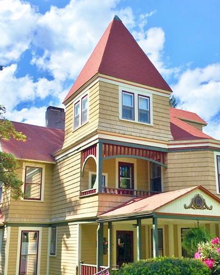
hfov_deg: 34.8
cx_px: 117
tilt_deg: +12.0
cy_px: 161
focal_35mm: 43
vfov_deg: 42.8
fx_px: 350
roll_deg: +0.1
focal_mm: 4.15
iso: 25
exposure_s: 1/1876
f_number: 2.2
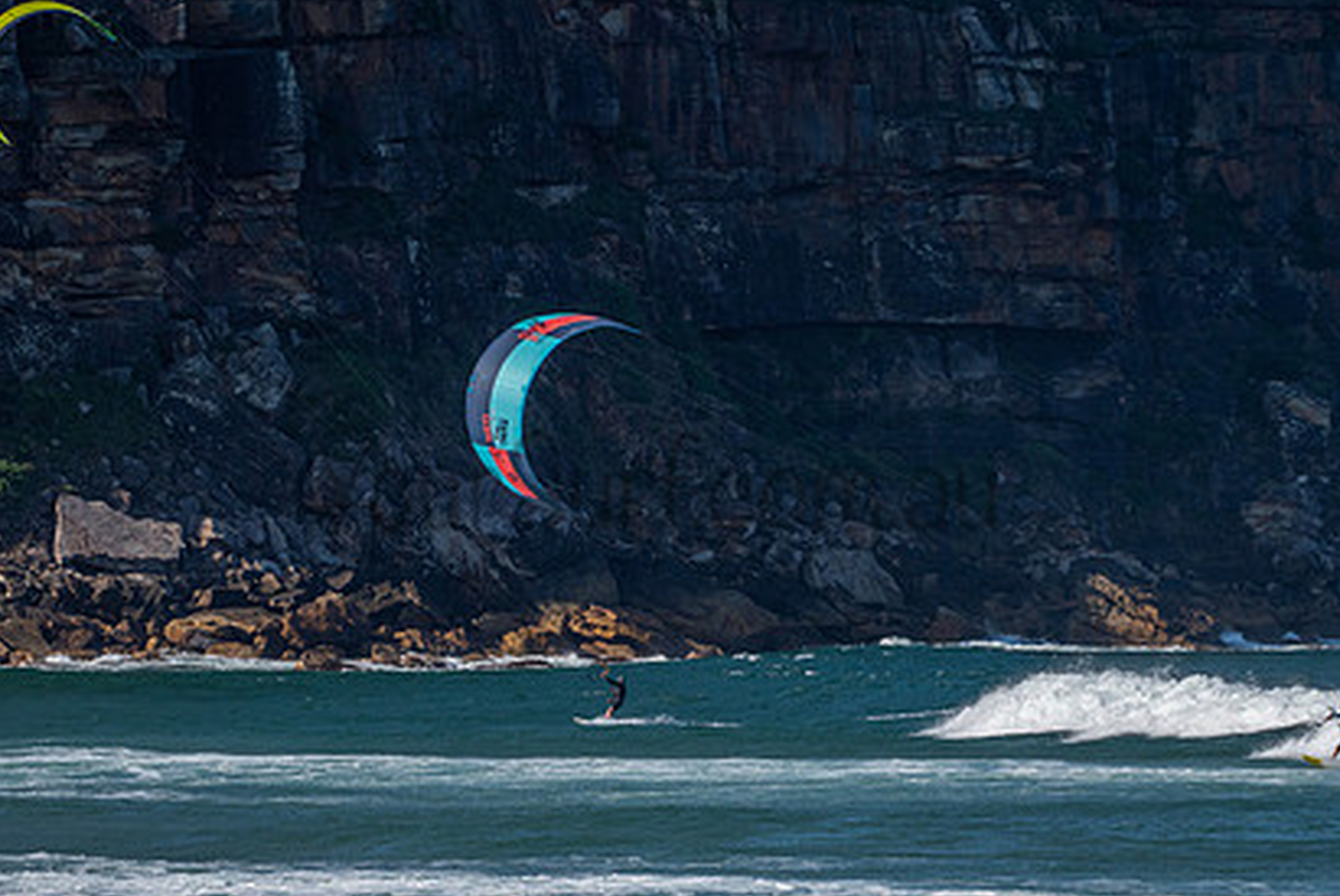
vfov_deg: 4.7
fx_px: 11029
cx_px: 652
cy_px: 455
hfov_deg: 7.0
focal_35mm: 296
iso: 360
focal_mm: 210
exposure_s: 1/4000
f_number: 5.6
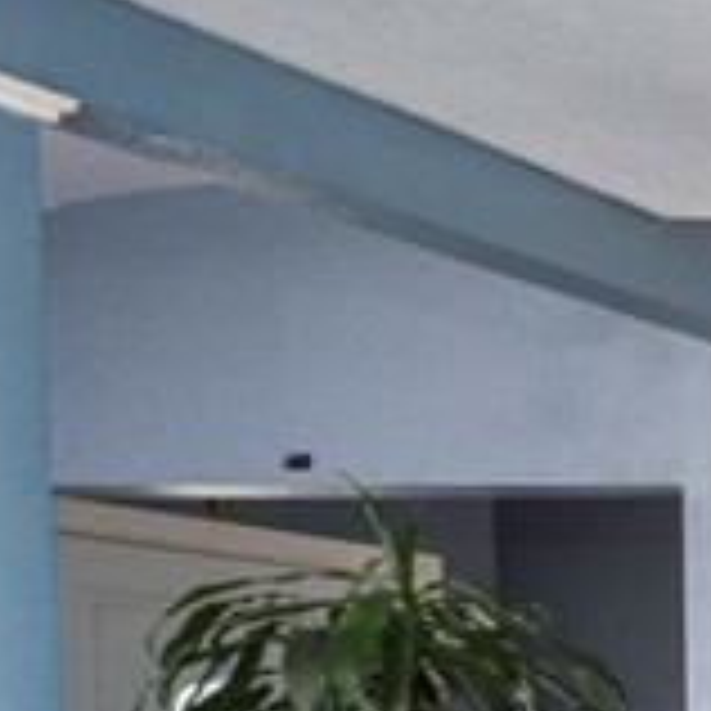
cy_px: 878
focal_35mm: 66
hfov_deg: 10.6
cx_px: 2254
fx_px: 1534
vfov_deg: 23.6
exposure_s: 1/160
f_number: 4
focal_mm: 12
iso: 1600
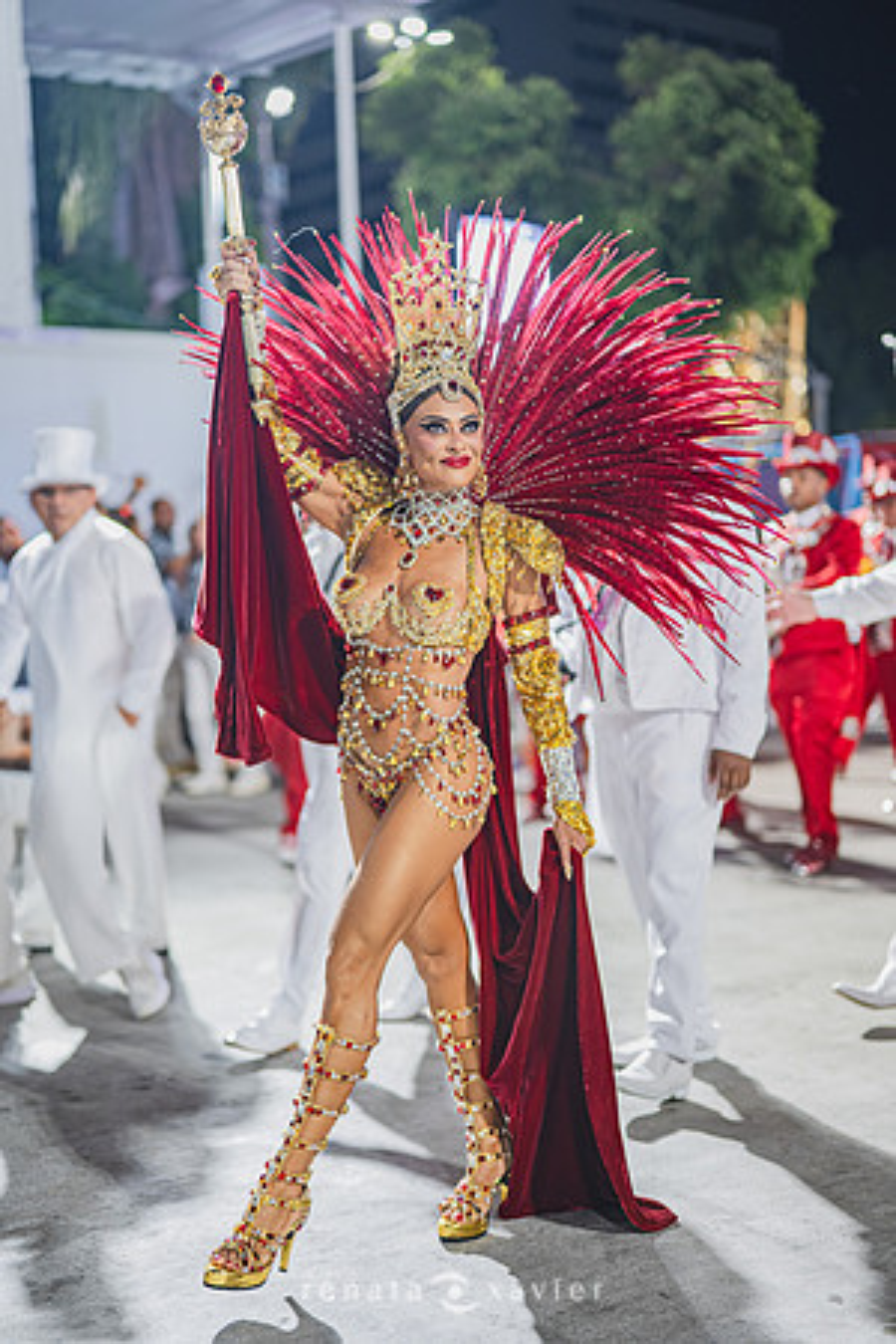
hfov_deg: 27.0
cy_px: 672
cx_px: 448
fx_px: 1867
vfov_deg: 39.6
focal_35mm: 50
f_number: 1.2
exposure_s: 1/400
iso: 800
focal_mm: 50
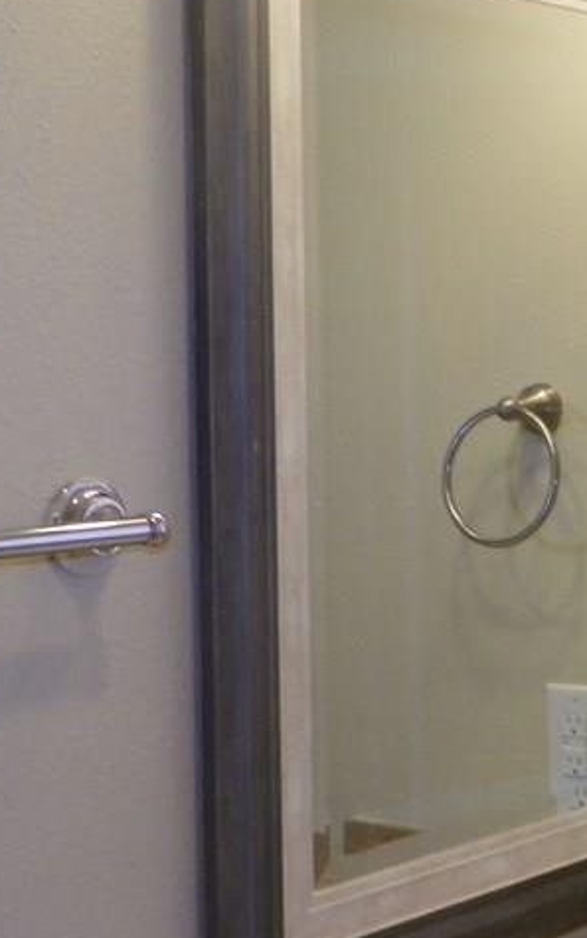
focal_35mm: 80
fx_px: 2047
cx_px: 700
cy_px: 415
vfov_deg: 25.8
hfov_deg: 15.7
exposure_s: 1/125
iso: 160
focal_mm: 6.2
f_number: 3.2
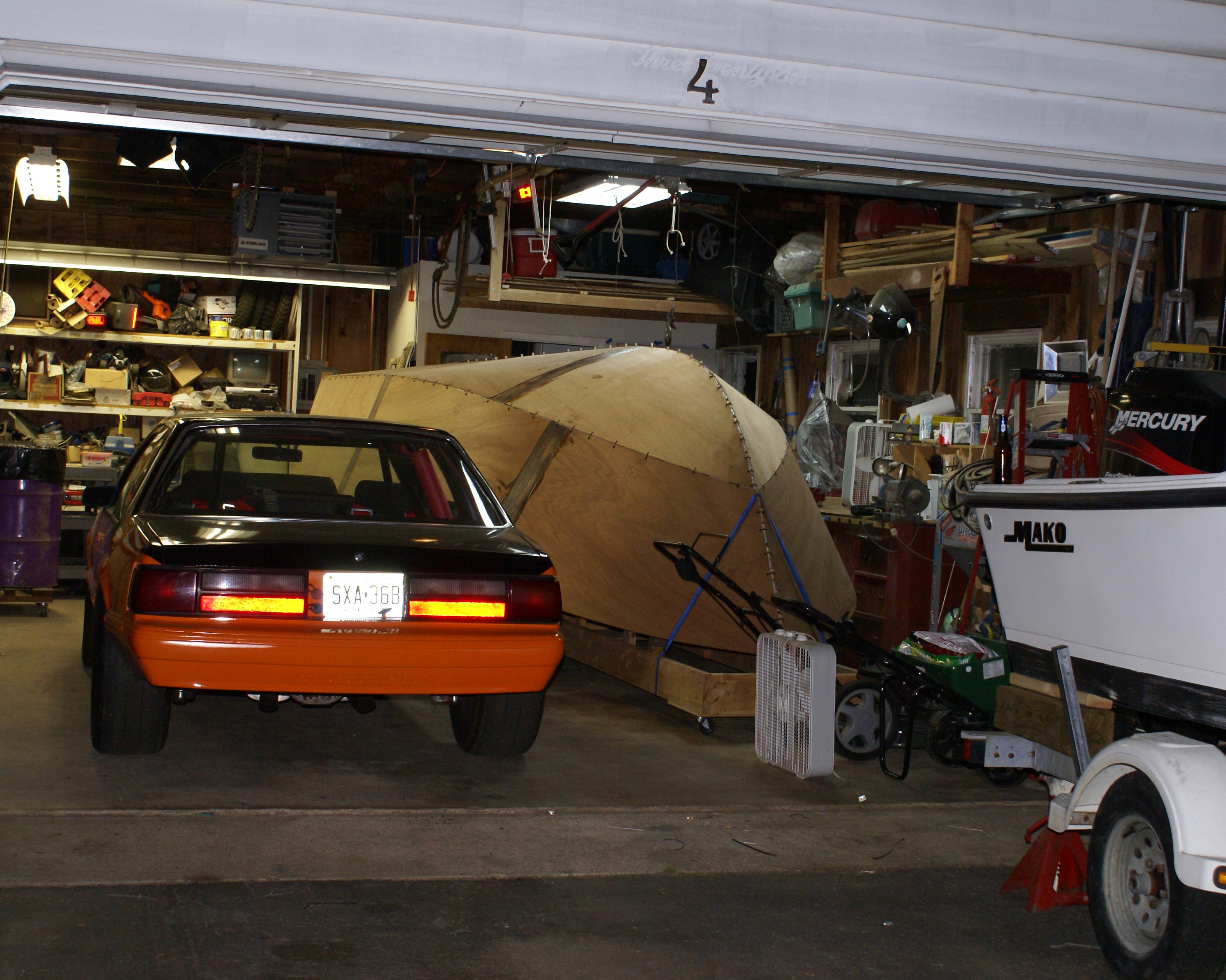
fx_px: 1851
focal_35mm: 51
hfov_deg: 36.7
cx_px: 627
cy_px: 488
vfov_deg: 29.7
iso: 400
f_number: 5
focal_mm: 30
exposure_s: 1/60
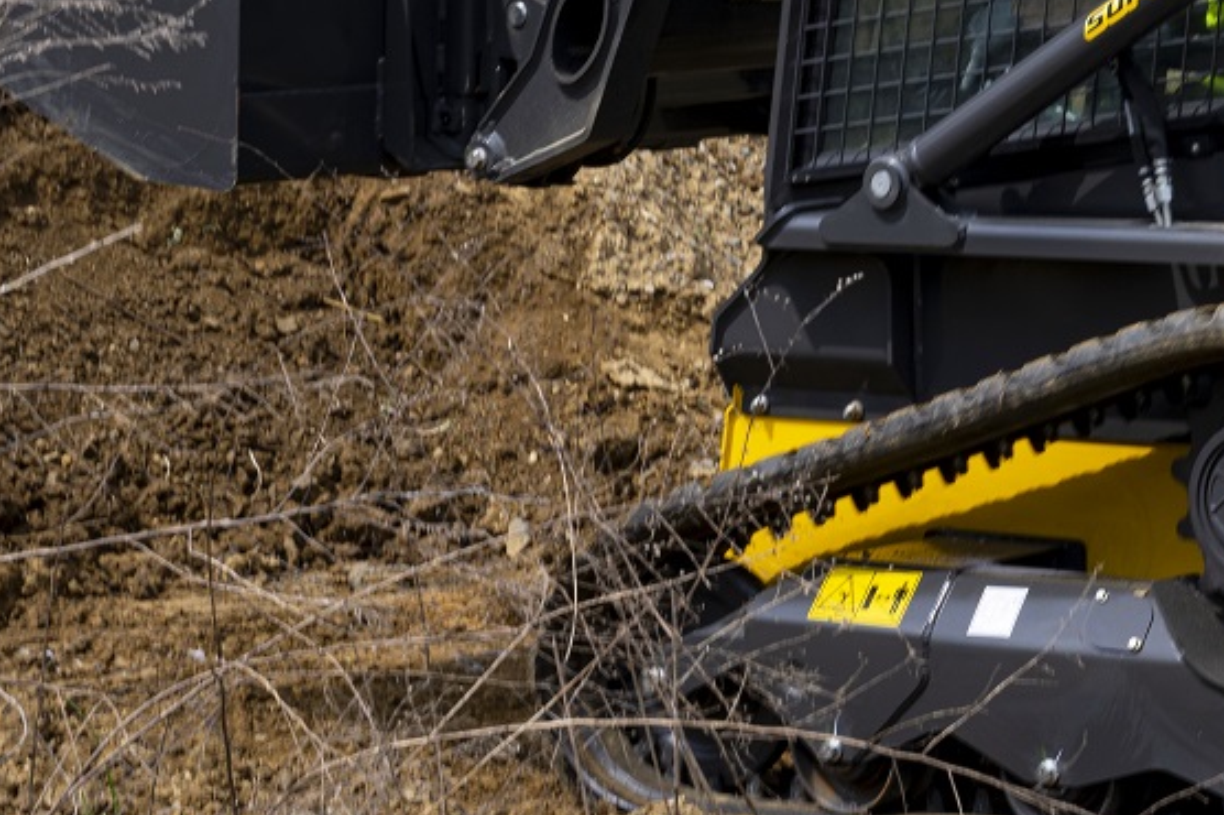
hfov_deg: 12.6
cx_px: 1182
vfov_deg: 8.4
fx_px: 5505
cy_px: 143
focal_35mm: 162
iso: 100
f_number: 13
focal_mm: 60
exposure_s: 1/125
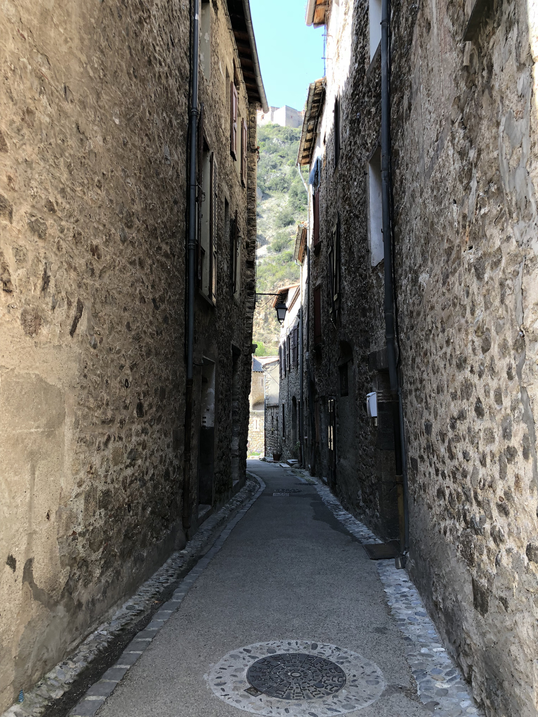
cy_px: 358
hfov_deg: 49.7
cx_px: 269
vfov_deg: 63.4
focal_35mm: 28
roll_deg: -0.3
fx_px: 580
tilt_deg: +6.7
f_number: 1.8
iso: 32
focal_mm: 4
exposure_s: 1/120
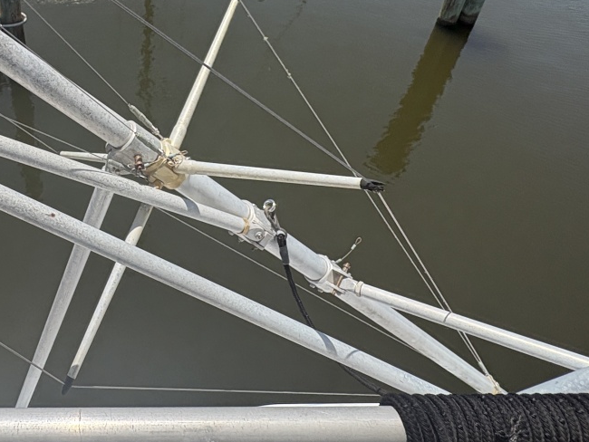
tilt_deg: -36.3
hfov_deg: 55.0
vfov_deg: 43.8
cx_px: 134
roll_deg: -2.2
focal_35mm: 31
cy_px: 104
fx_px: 528
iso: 50
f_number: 2.2
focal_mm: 2.22
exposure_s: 1/2028
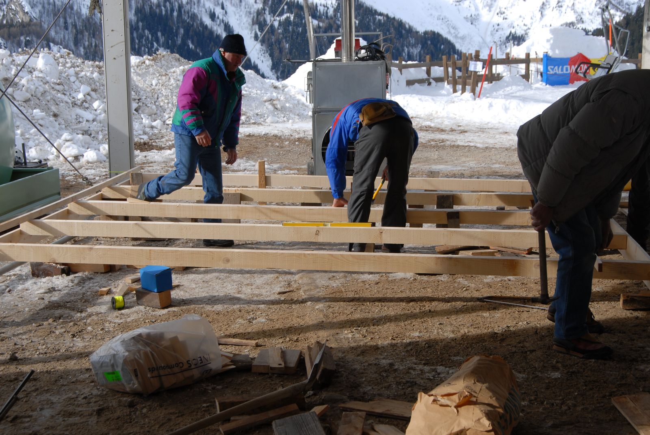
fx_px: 1085
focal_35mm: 60
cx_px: 325
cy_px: 218
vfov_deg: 22.7
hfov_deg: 33.4
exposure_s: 1/250
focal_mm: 40
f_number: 8
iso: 125
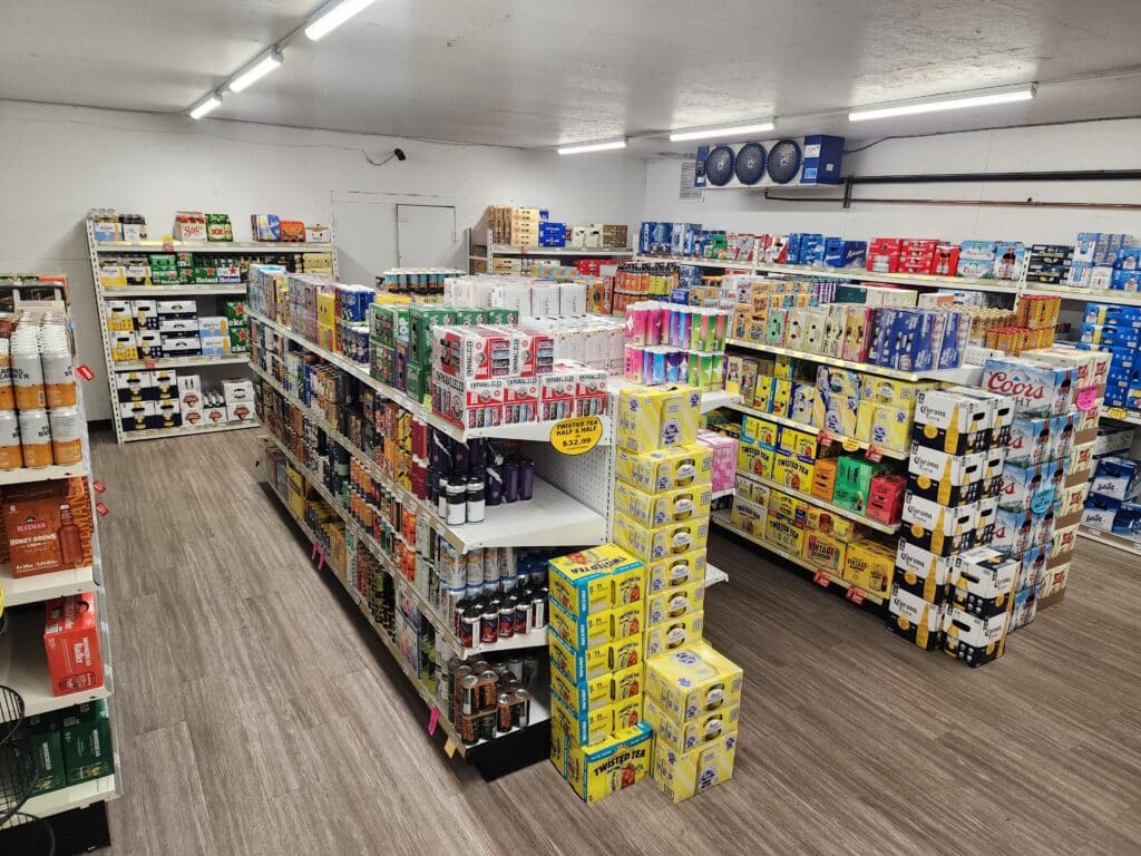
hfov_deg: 73.9
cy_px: 428
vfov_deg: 58.9
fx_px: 758
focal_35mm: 23
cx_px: 570
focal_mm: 6.4
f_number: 1.8
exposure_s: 1/120
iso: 160
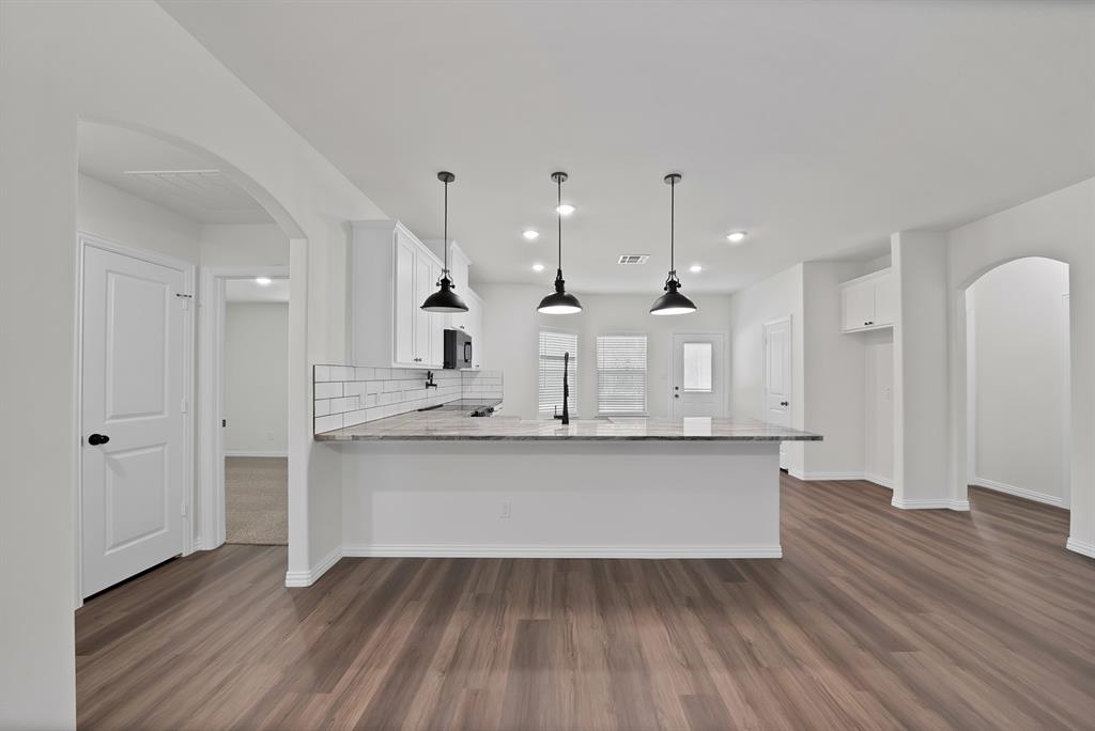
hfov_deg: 112.6
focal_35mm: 12
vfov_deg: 90.1
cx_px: 548
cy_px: 366
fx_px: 365
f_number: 9
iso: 640
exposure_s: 1/5
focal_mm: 12
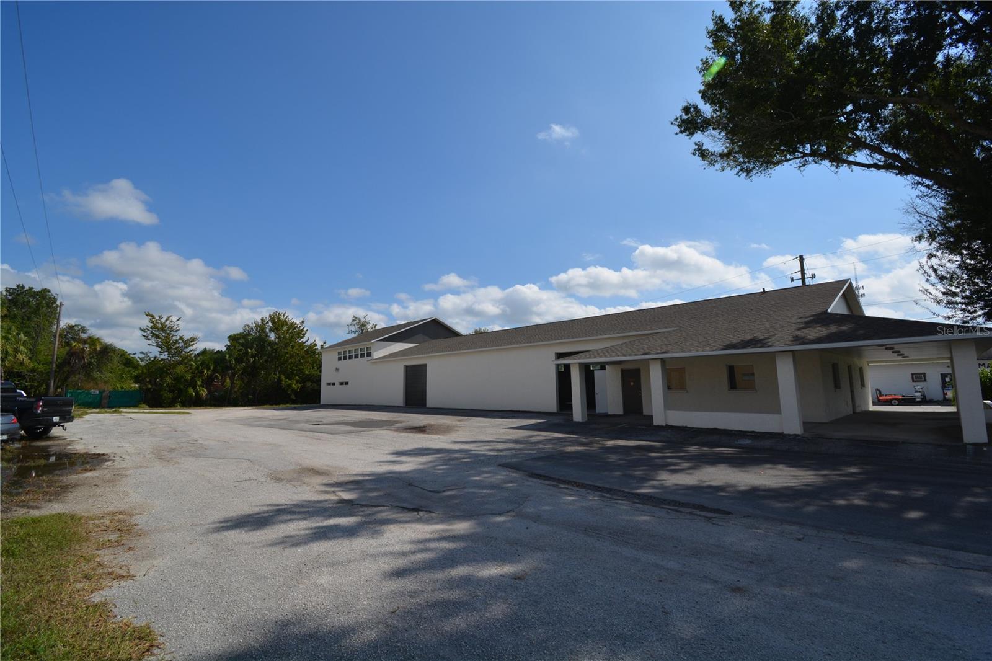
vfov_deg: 77.3
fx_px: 413
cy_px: 330
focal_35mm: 15
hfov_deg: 100.4
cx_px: 496
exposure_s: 1/400
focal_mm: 10
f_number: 10
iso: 100
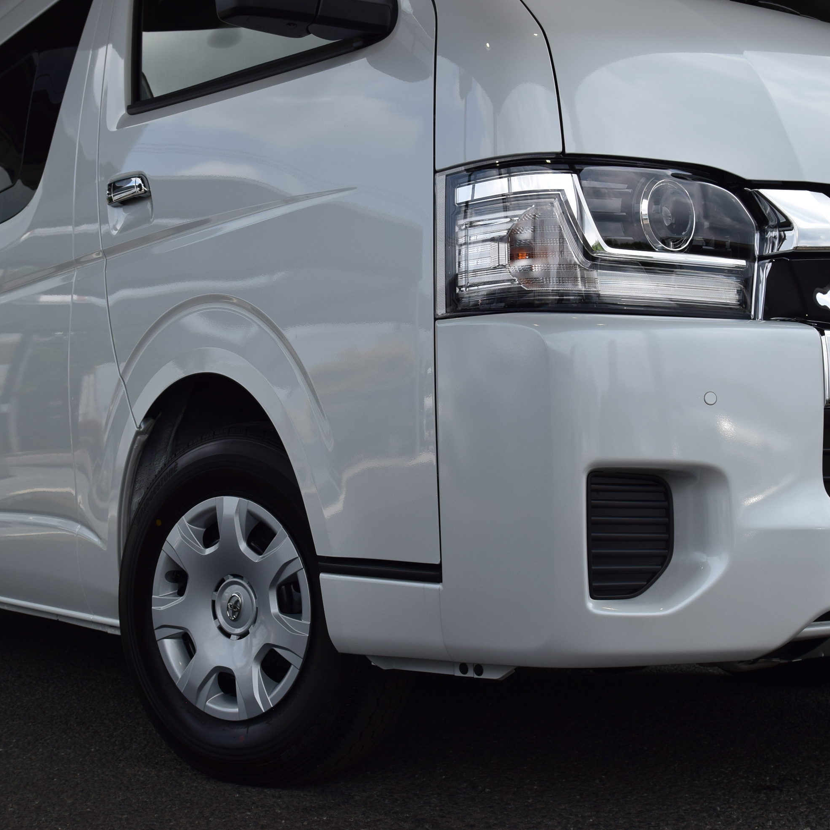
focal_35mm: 49
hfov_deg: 34.9
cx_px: 355
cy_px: 409
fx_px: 1320
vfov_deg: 34.9
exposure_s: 1/500
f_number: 11
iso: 280
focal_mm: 25
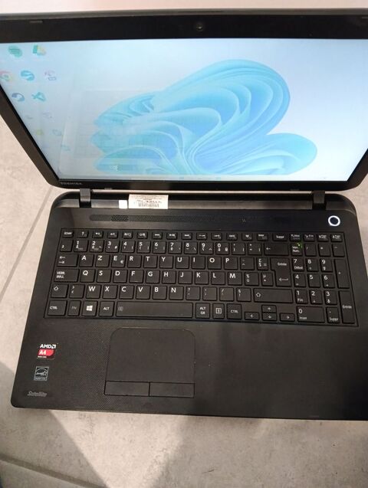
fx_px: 367
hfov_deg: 53.2
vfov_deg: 67.2
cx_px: 184
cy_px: 244
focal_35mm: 26
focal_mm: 3.96
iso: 3296
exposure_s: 1/16.7
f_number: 1.8
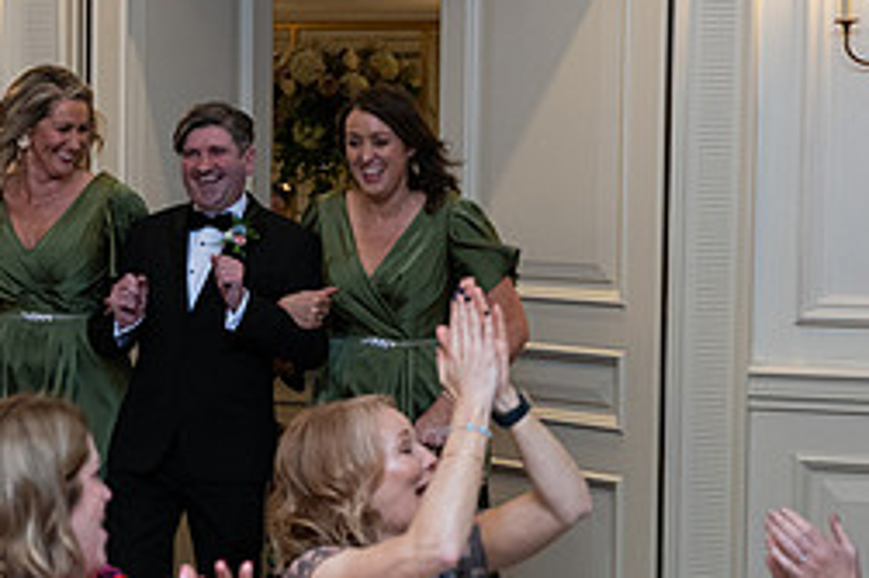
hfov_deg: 19.5
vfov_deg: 13.1
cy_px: 317
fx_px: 2509
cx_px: 225
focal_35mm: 104
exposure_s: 1/160
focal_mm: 45
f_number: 3.5
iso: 800
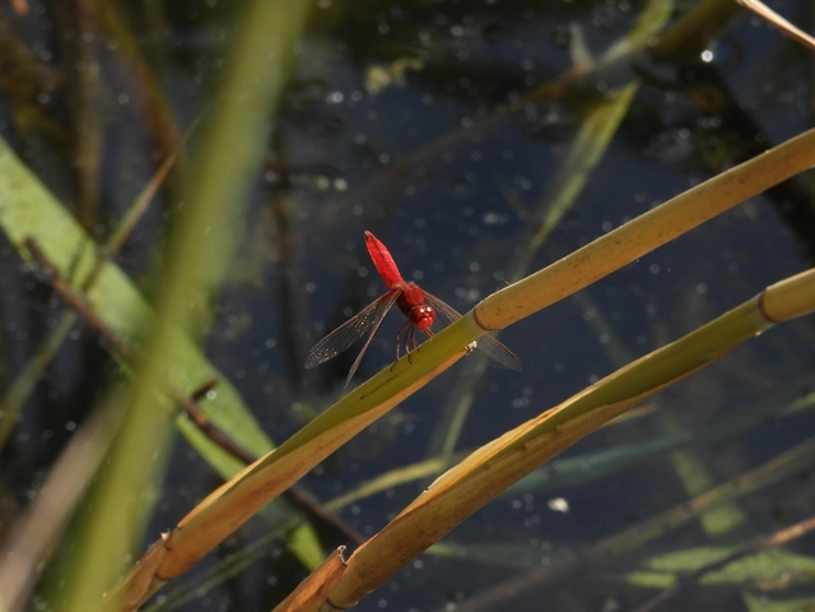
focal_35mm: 500
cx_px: 408
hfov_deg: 4.0
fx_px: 11772
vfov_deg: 3.0
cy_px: 306
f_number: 5.6
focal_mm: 89.2
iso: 100
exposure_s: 1/250
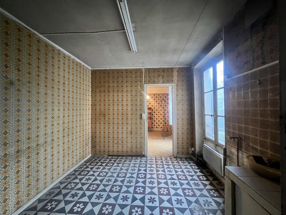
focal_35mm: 13
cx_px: 143
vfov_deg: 89.9
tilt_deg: -0.5
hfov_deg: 106.2
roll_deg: +0.2
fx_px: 107
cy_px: 108
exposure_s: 1/34
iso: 800
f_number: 1.8
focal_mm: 1.57
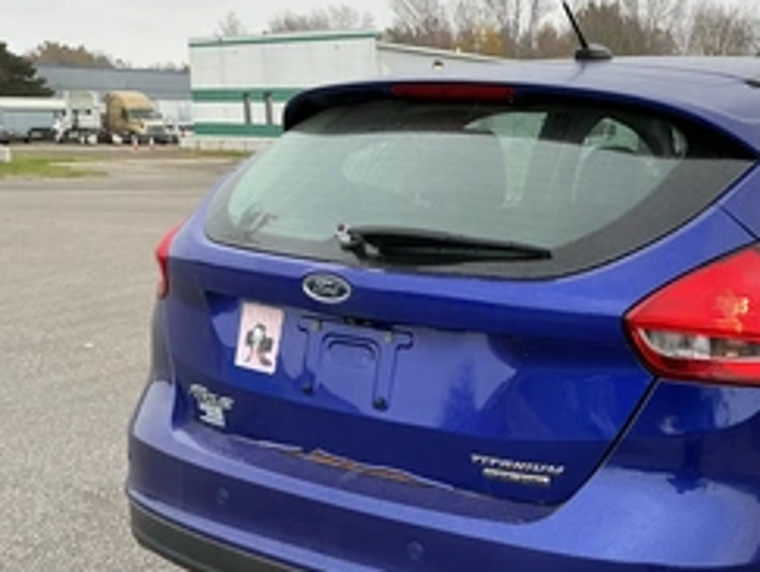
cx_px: 604
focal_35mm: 46
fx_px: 1011
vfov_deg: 31.4
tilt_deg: -12.5
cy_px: 381
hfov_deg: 39.6
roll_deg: -0.9
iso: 64
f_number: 1.8
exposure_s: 1/122
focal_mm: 3
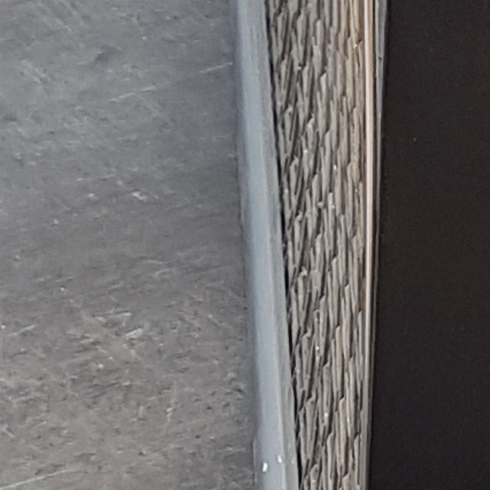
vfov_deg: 22.4
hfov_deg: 22.2
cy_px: 495
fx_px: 1185
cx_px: 531
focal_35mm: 74
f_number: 1.7
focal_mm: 4.2
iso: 40
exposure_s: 1/109
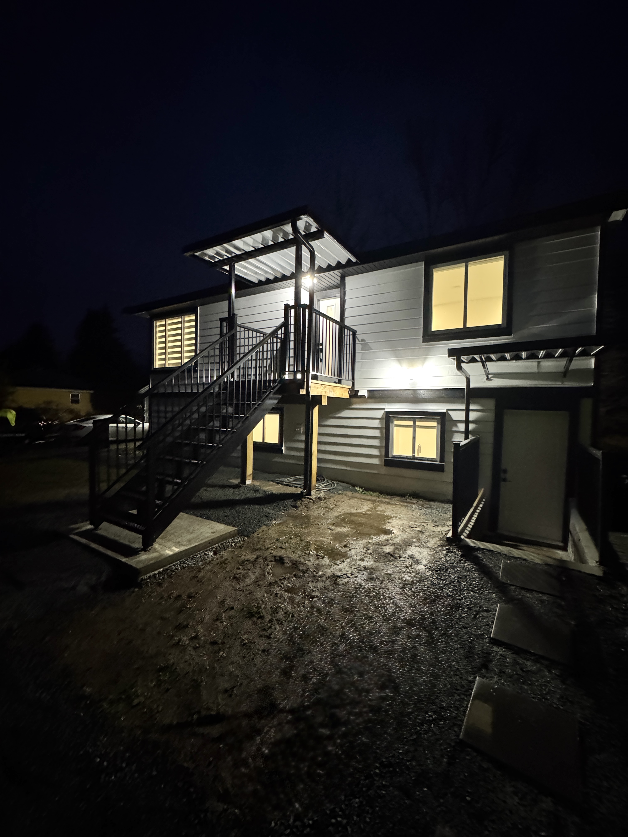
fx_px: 339
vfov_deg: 102.1
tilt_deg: -0.5
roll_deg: -0.4
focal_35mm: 14
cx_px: 314
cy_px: 418
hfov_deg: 85.7
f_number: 2.2
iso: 1250
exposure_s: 1/60
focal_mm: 2.22
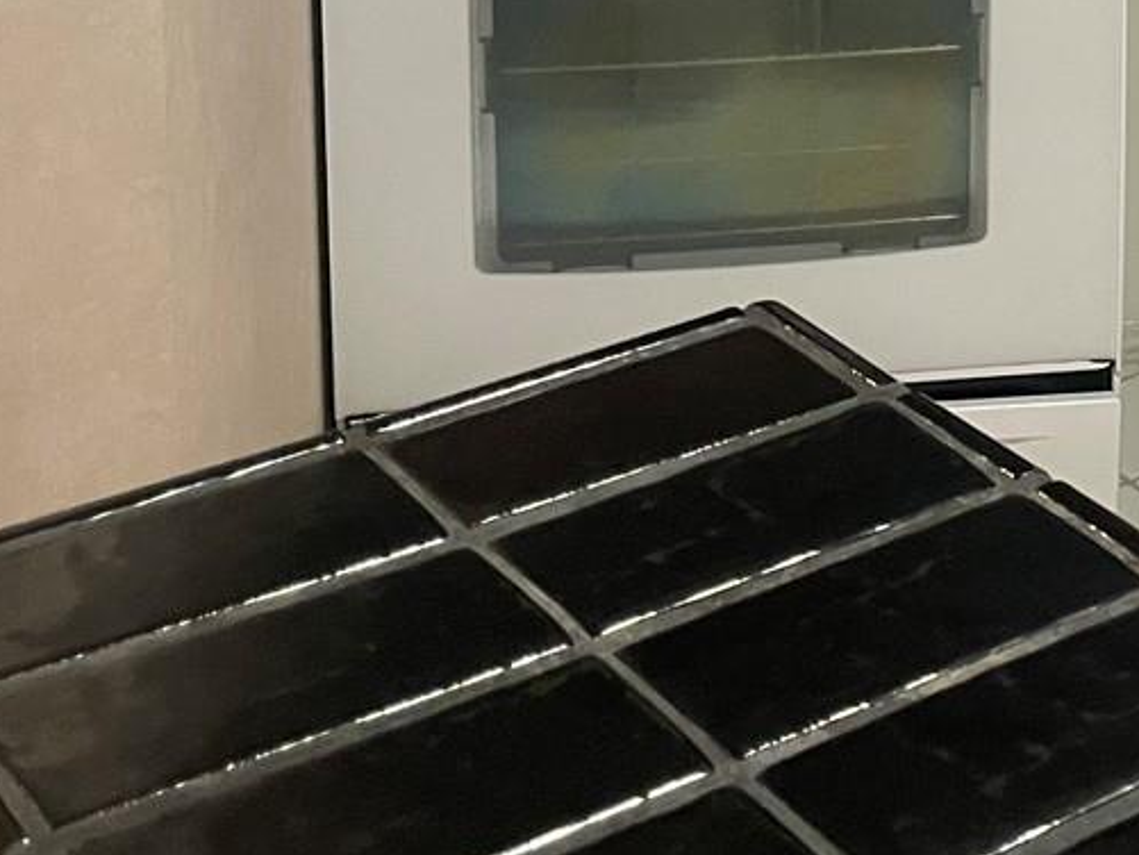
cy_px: -357
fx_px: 2732
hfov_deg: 22.5
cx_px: 1184
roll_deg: -1.5
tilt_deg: -9.9
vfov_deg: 16.5
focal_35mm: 83
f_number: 1.6
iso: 400
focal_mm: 4.2
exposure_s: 1/60
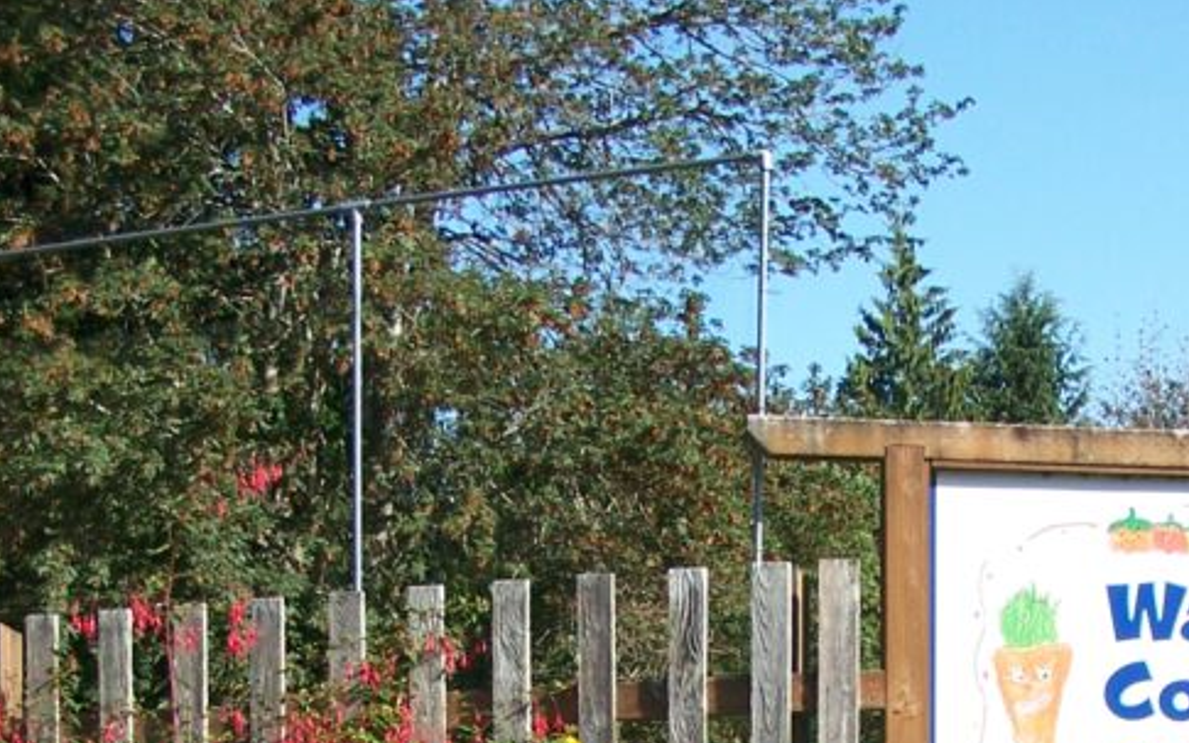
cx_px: 885
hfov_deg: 24.1
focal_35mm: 85
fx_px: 2754
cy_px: 897
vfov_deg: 14.8
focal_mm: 6.3
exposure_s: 1/640
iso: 80
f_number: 2.8
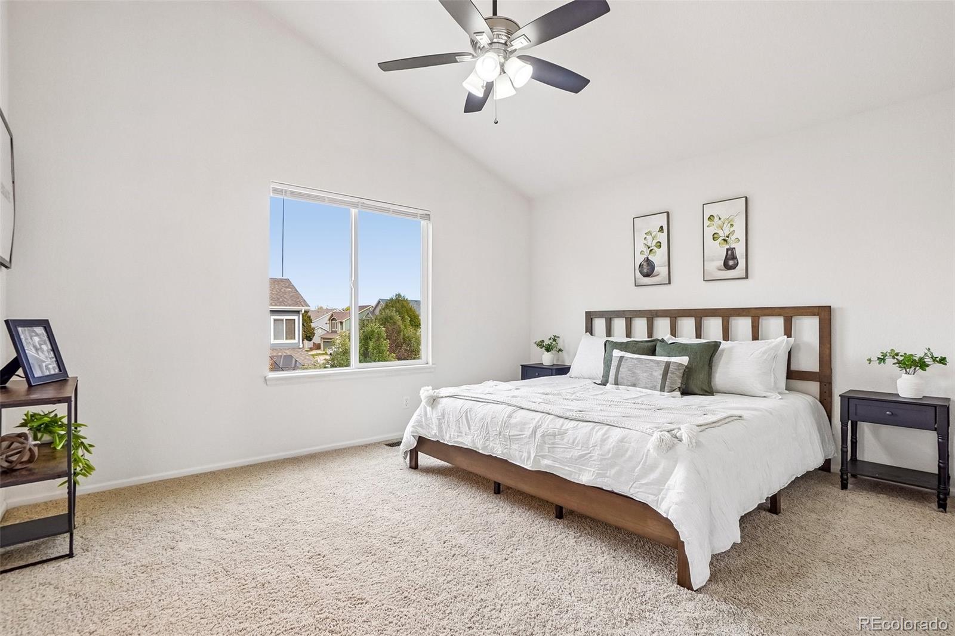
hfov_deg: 100.4
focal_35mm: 15
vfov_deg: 77.3
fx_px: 398
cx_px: 478
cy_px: 318
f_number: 8
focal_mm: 10
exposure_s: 1/30
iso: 250
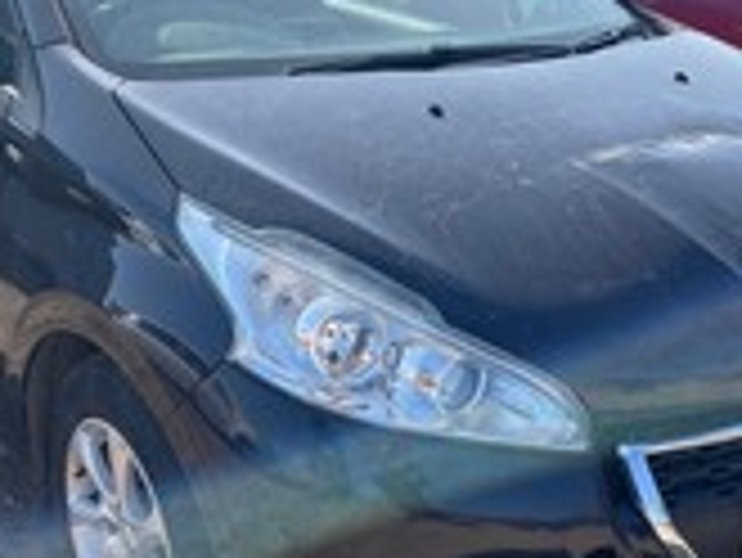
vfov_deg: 26.6
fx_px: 1180
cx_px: 310
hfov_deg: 34.8
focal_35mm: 55
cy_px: 320
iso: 32
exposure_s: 1/1335
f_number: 1.6
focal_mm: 4.2
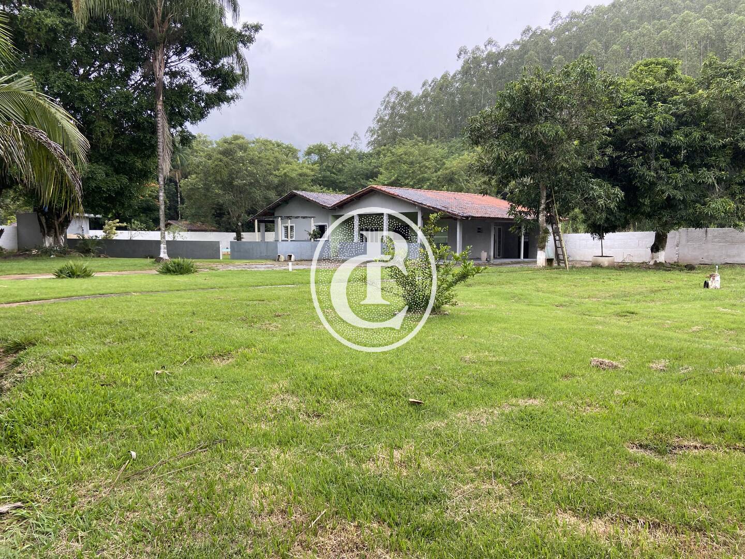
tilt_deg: -4.8
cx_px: 372
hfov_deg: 67.3
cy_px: 280
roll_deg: +1.7
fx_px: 560
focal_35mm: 26
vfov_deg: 53.1
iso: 32
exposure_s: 1/210
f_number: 1.8
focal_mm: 4.25
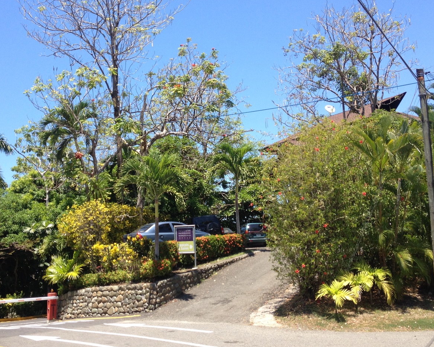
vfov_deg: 32.1
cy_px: 174
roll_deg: +1.3
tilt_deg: -0.5
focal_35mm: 47
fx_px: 604
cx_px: 196
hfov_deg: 39.5
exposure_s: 1/849
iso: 50
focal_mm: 4.28
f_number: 2.4
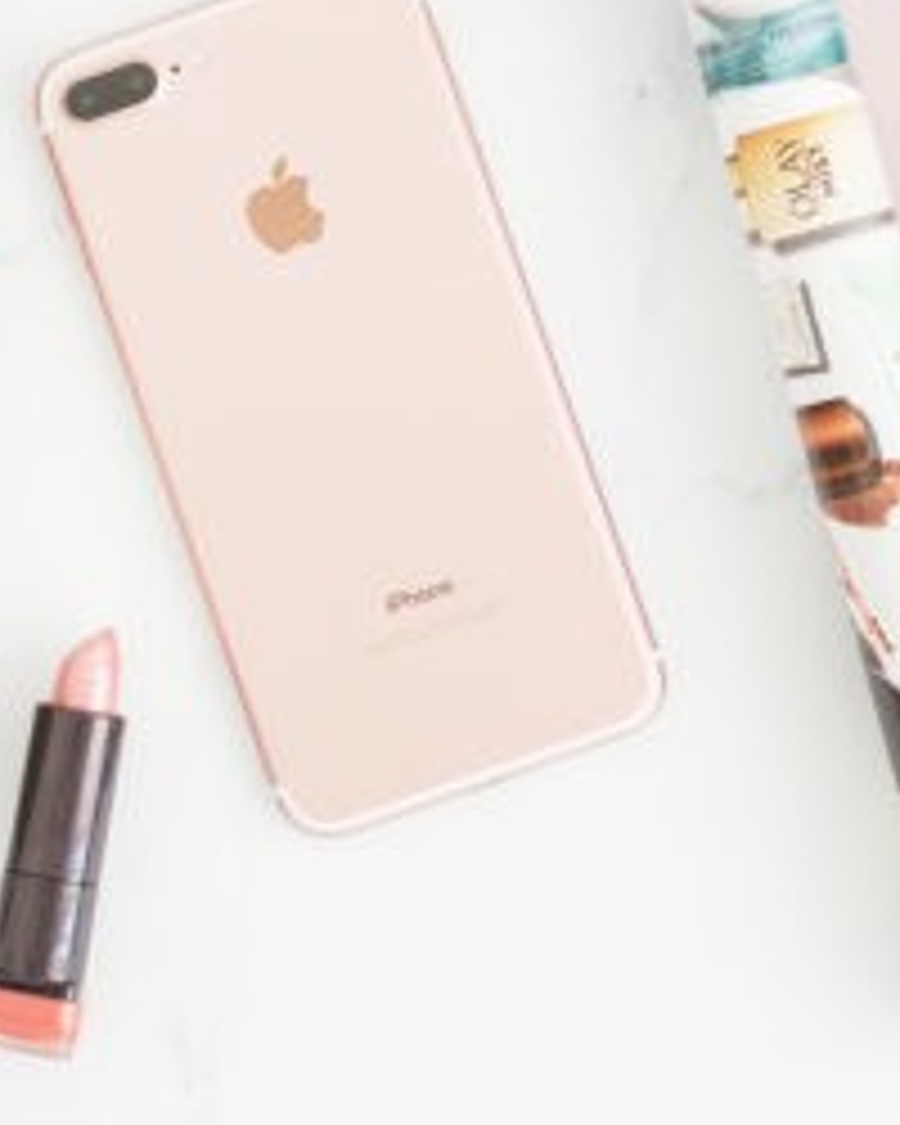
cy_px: 65
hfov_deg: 10.7
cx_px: 400
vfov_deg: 13.2
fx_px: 4795
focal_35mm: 144
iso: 320
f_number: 3.2
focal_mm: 50
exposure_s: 1/125
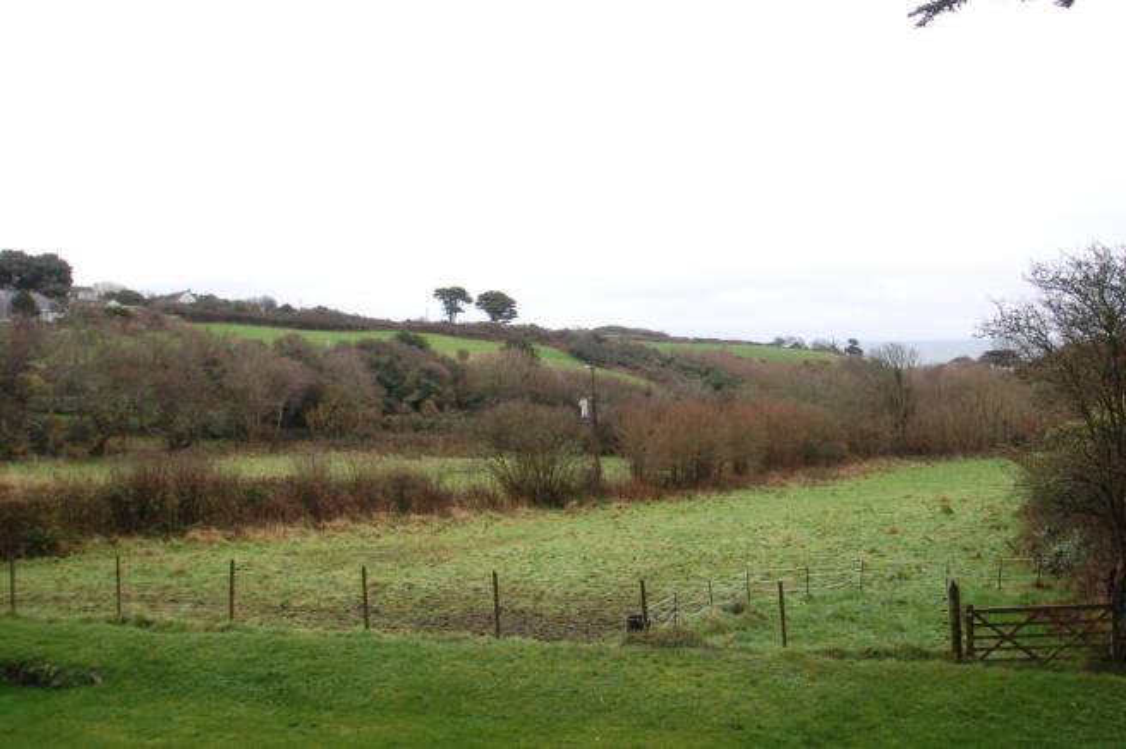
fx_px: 1125
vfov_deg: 36.8
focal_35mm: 36
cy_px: 374
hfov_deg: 53.2
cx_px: 563
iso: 400
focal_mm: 24
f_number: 5
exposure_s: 1/100
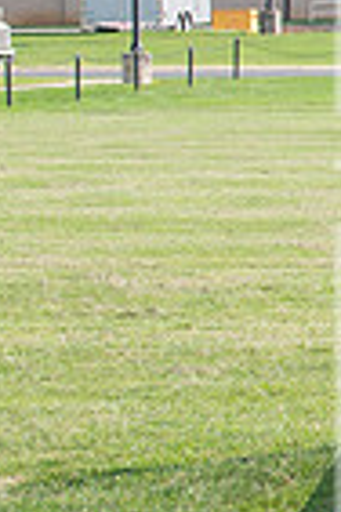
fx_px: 2515
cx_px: 1047
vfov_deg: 11.6
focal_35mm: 177
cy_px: 191
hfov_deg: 6.9
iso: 250
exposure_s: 1/250
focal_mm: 32
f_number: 8
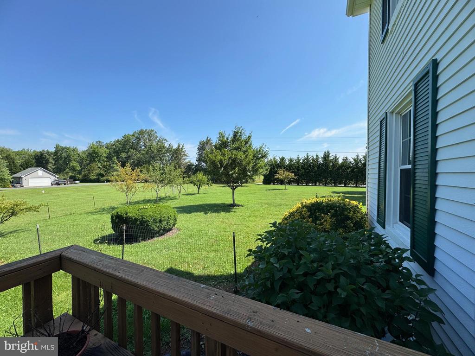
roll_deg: -0.6
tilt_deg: -1.6
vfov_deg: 85.7
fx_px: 192
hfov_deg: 102.1
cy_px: 178
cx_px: 238
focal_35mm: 14
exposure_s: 1/1236
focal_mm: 2.22
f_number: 2.2
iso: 40
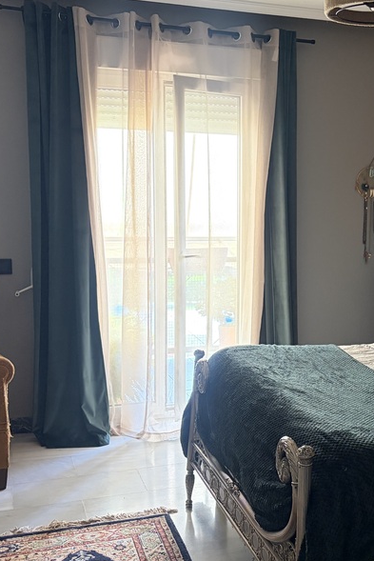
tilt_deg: -7.0
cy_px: 289
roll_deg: -0.7
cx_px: 292
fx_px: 732
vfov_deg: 41.9
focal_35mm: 47
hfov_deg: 28.1
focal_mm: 5.96
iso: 320
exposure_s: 1/60
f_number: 1.6
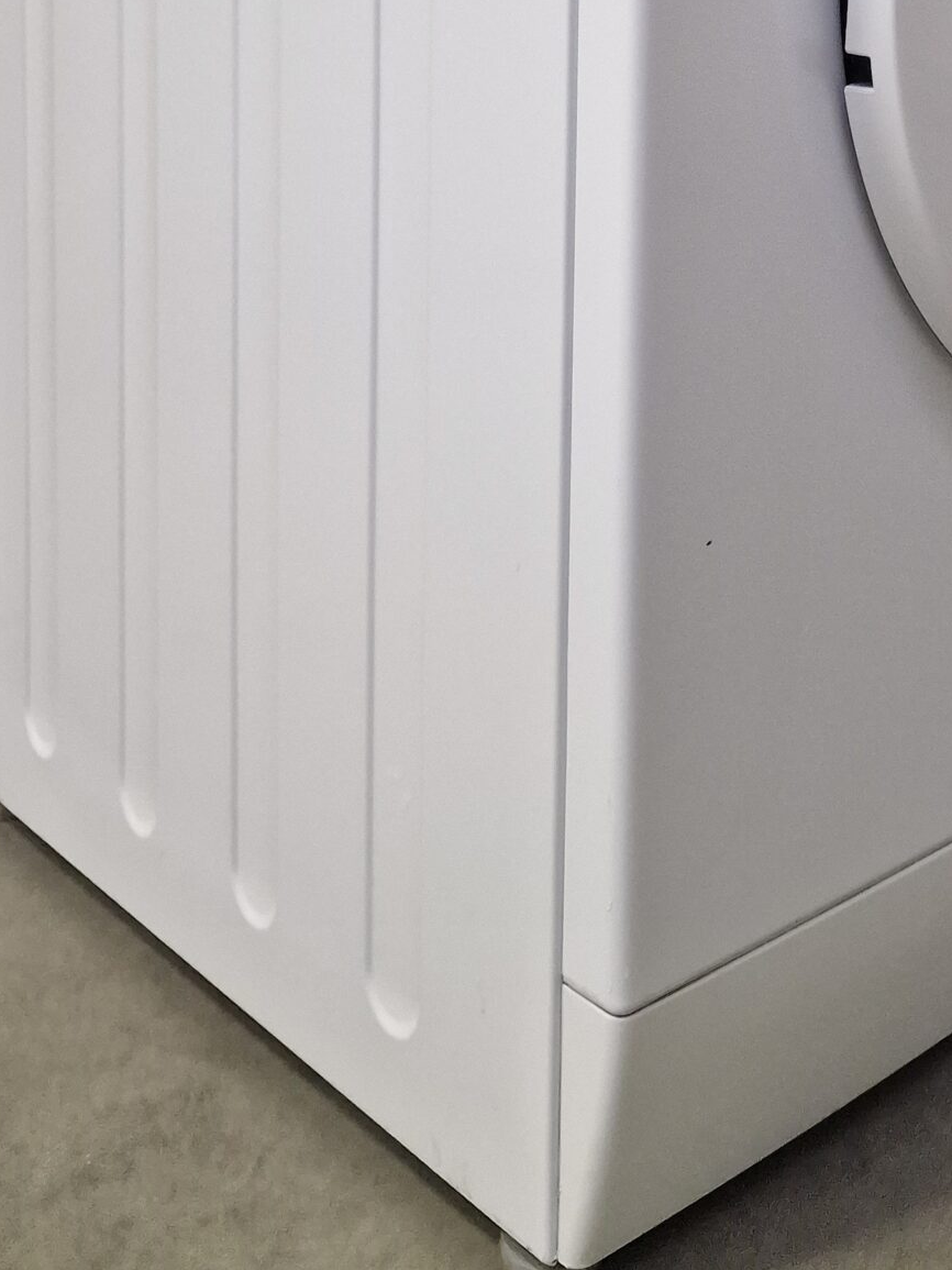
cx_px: 709
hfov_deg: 28.2
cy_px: -31
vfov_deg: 33.9
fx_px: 1870
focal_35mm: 51
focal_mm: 6.4
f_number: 1.8
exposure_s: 1/100
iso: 800
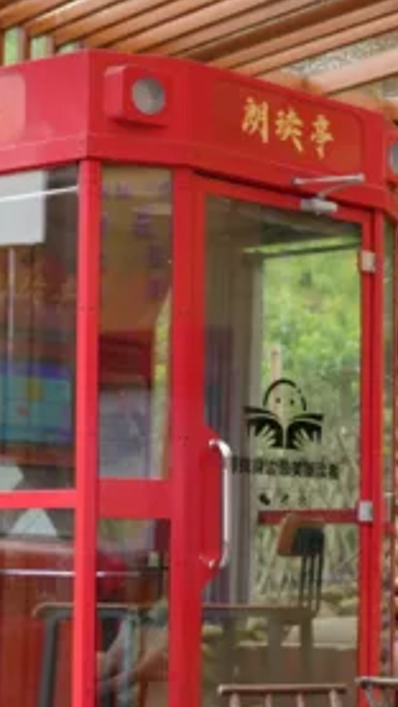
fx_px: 2231
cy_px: 489
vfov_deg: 17.9
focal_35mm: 119
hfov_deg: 10.0
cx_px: 505
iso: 160
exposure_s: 1/160
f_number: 4
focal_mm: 41
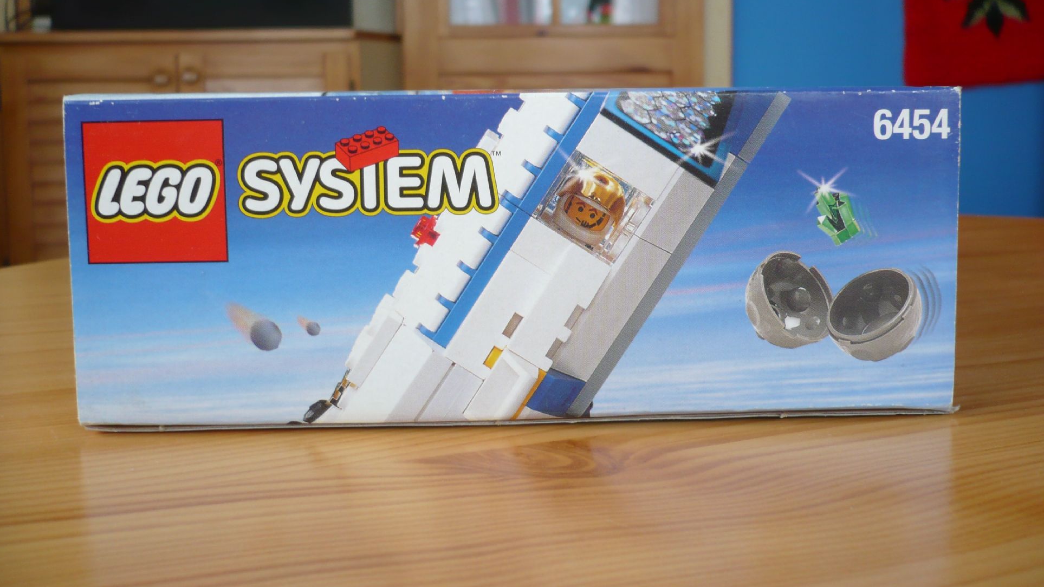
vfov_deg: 30.2
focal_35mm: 39
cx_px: 521
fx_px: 1080
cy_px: 195
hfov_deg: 51.6
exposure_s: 1/25
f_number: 2.8
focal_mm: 5.8
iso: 100
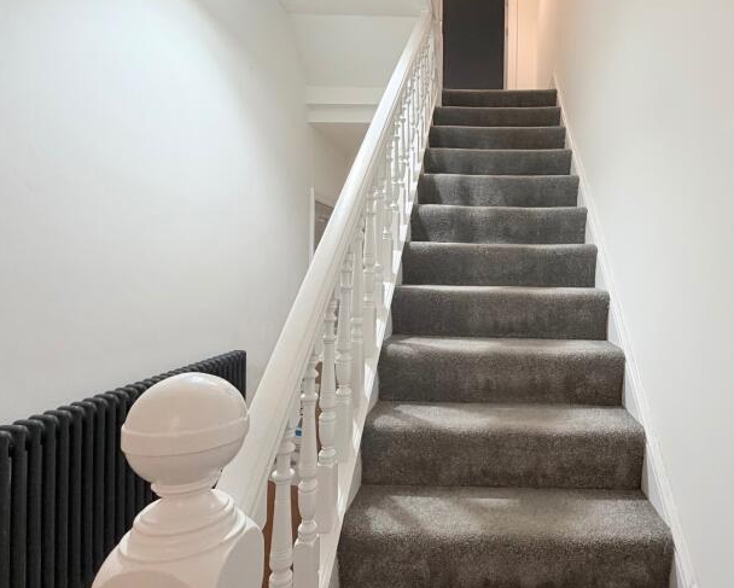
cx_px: 489
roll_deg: -0.9
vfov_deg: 60.8
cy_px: 263
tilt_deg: +1.4
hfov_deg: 70.5
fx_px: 500
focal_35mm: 23
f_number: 2.2
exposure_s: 1/50
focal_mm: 2.22
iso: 200
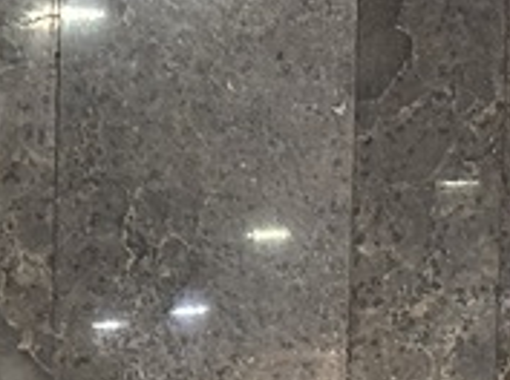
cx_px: -444
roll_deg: +0.3
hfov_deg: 6.4
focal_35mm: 304
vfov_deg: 4.8
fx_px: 4470
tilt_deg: -5.0
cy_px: 823
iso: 160
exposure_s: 1/33
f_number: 1.6
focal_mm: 5.96
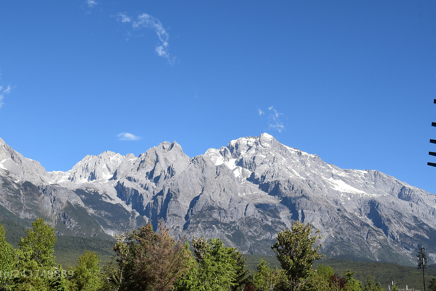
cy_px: 119
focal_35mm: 47
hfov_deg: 42.0
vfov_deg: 28.8
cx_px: 167
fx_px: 565
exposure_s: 1/250
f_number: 11
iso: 200
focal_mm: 25
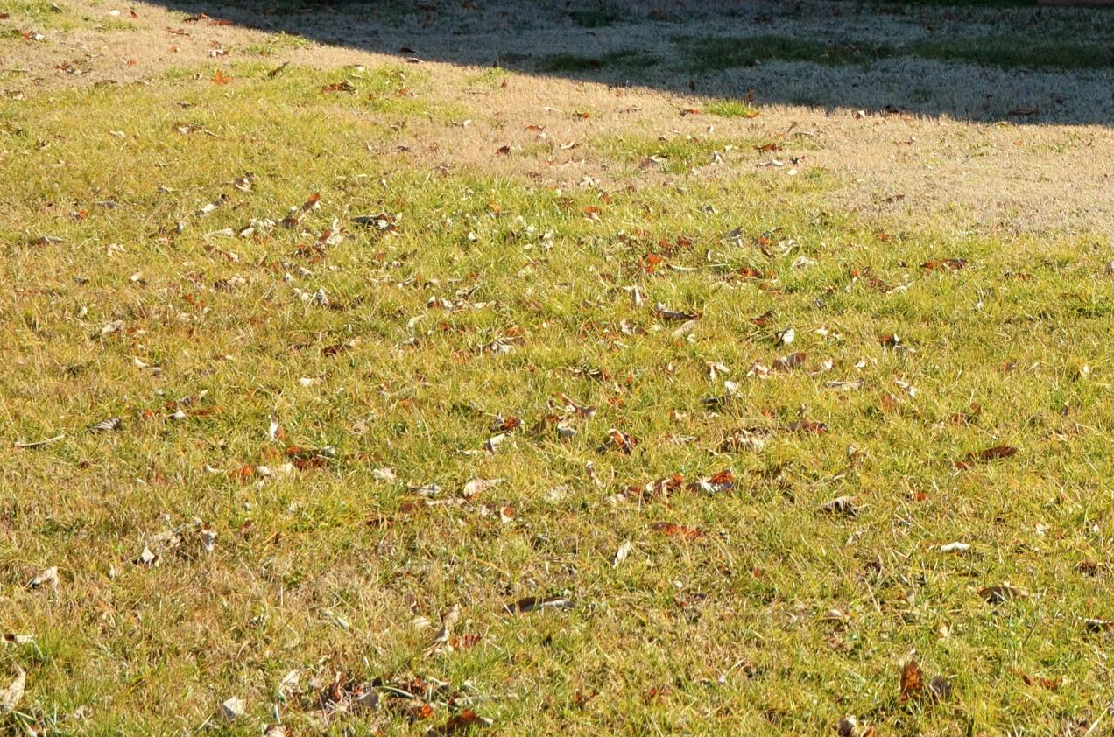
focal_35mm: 92
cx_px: 1207
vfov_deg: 14.5
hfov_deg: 21.1
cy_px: -55
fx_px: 2840
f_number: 8
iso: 180
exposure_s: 1/250
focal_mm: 26
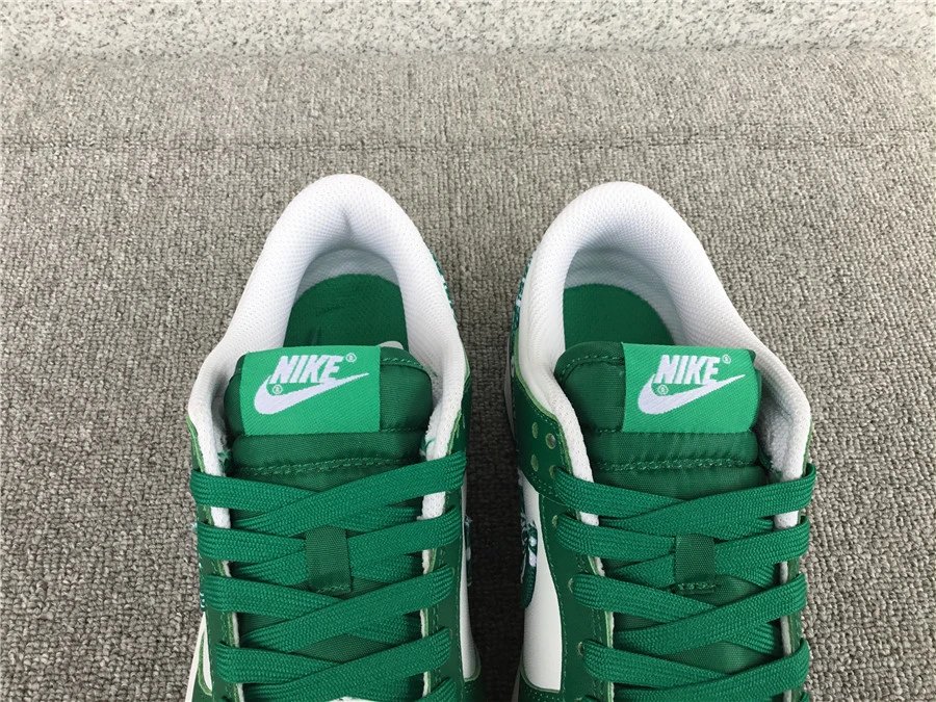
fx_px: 838
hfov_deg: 58.4
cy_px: 351
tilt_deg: -57.0
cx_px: 468
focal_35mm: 31
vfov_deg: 45.4
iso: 40
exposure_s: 1/100
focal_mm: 3.3
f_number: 2.4
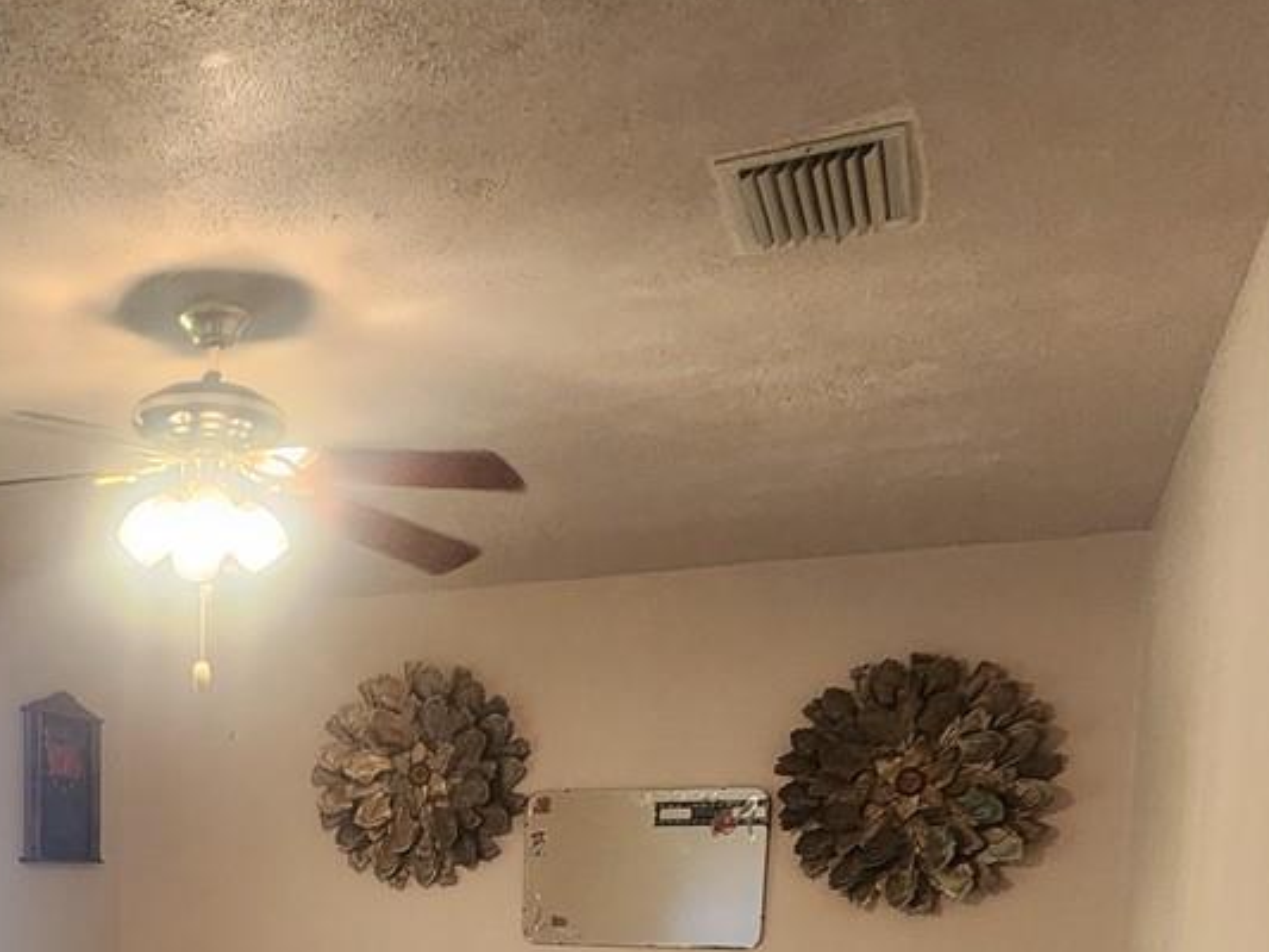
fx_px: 1430
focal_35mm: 39
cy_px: 1092
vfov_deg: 31.8
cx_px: 162
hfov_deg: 44.2
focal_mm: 2.2
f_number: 2.2
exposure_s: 1/60
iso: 320
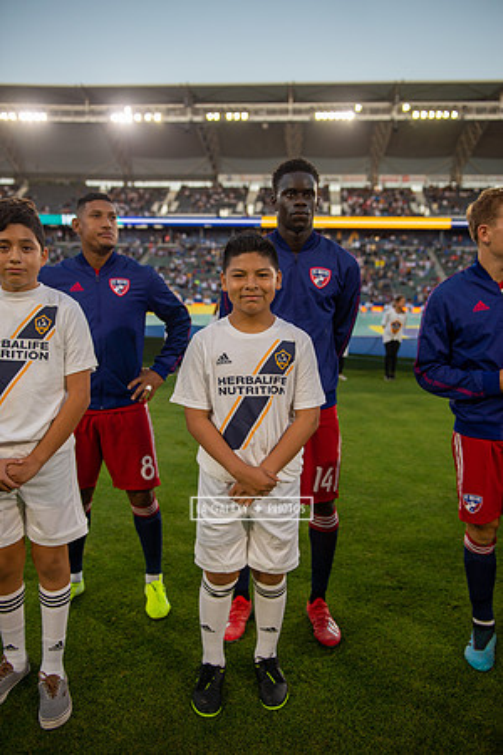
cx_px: 252
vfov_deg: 60.3
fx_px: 650
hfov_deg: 42.3
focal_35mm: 31
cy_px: 378
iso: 400
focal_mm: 31
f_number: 2.8
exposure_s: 1/640
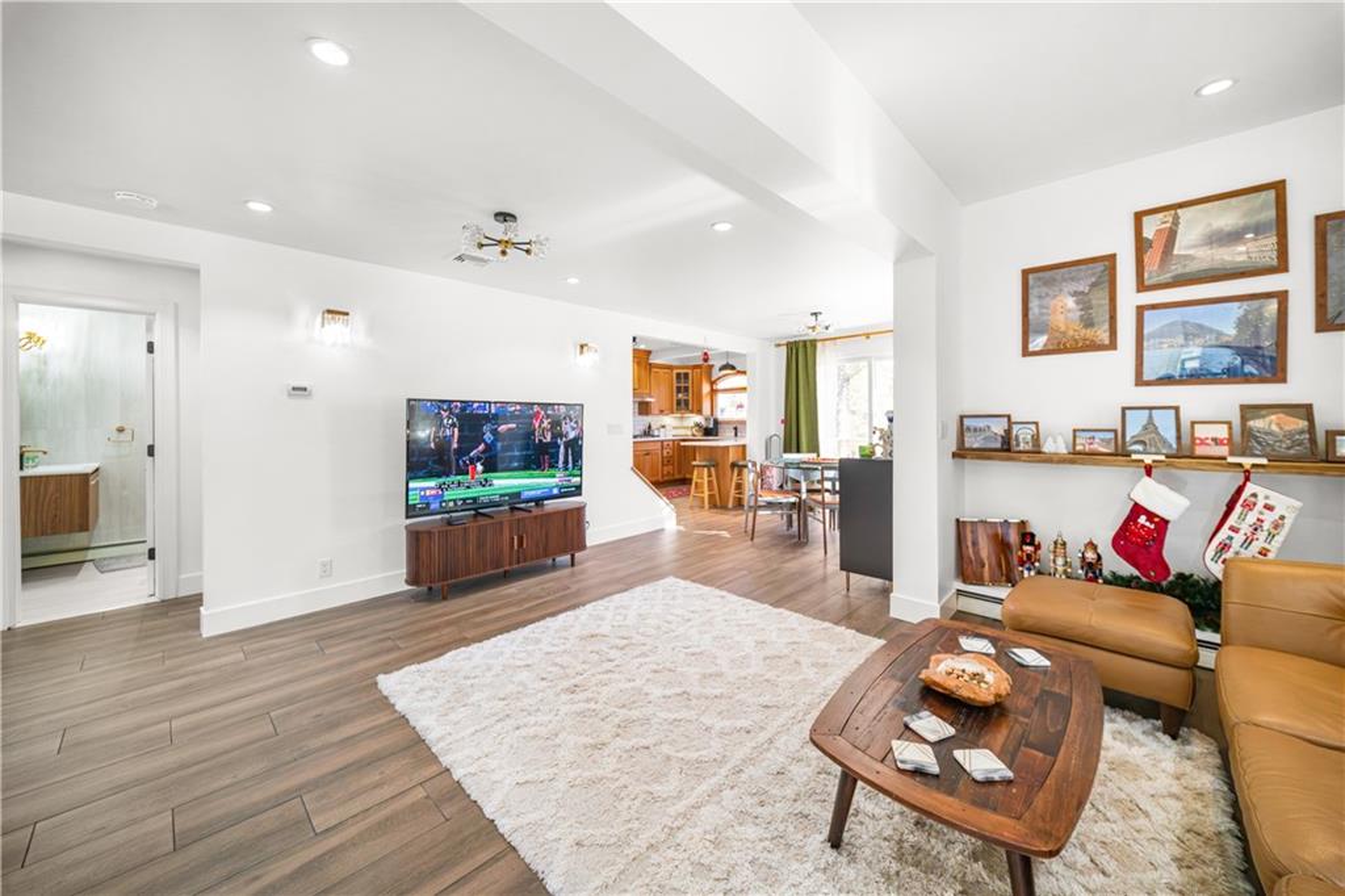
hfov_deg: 112.6
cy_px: 448
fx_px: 448
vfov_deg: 90.0
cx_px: 672
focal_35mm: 12
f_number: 5
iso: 3200
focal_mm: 12
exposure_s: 1/400
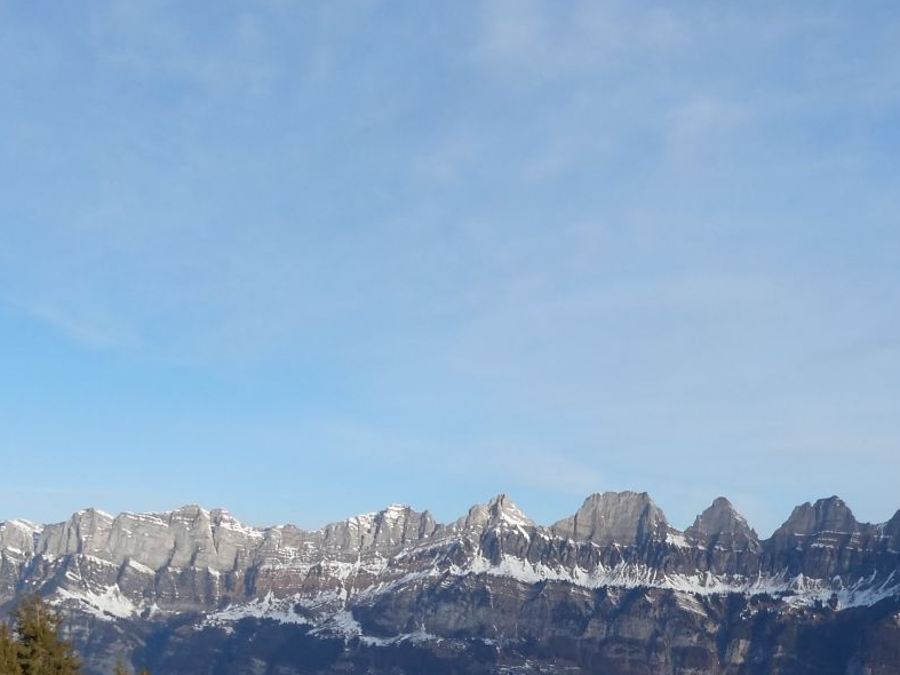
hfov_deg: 31.1
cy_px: 792
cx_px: 684
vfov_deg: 22.3
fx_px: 1586
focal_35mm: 61
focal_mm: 4.3
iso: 80
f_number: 3.3
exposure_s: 1/640
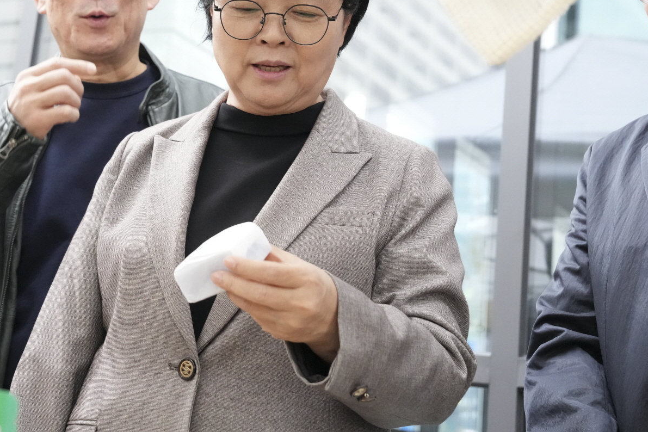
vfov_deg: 19.9
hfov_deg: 29.5
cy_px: 123
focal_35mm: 68
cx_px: 218
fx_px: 1224
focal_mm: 45
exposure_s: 1/160
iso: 8000
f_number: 5.6
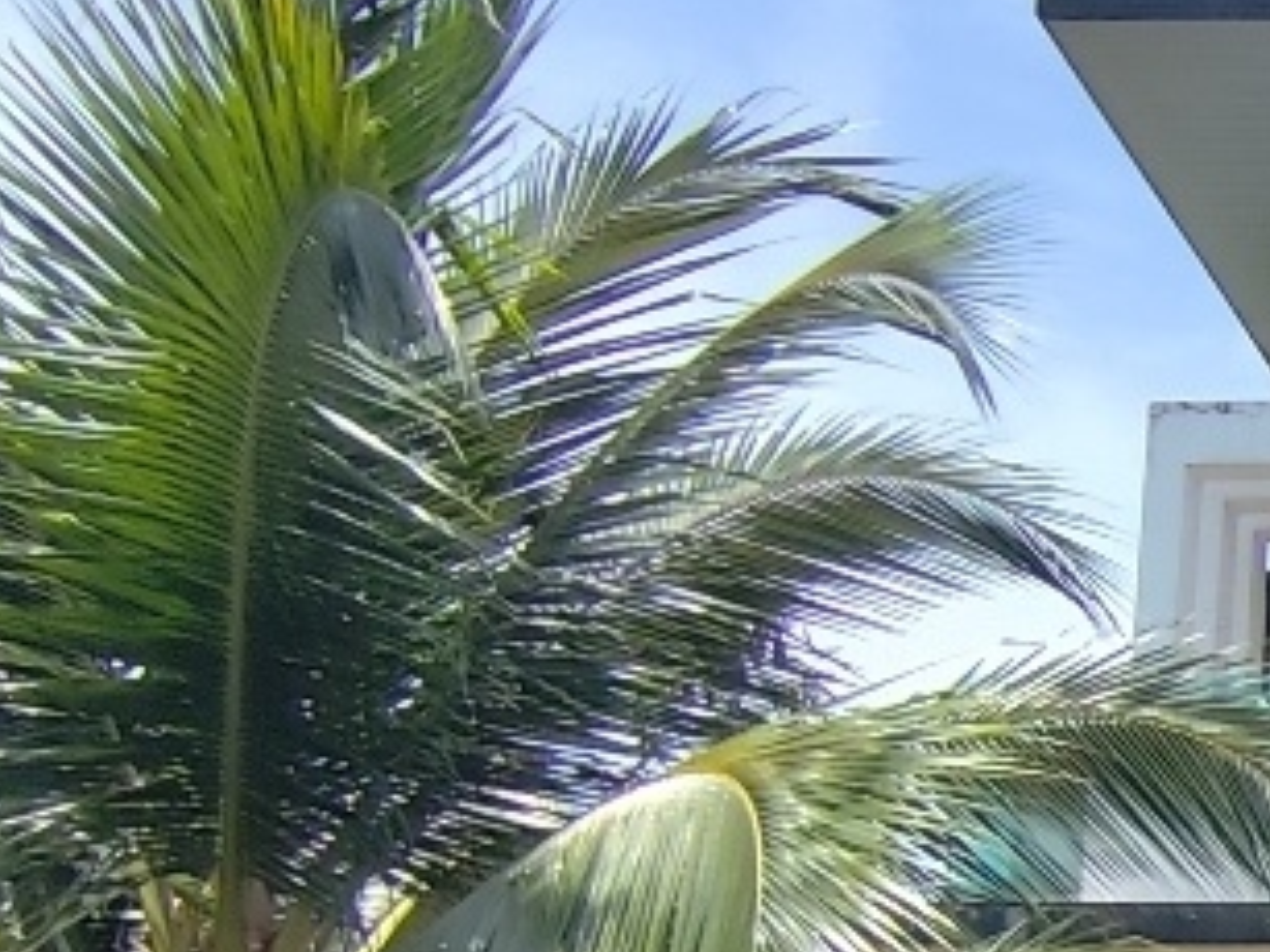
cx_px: 2300
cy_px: 1095
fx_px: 2274
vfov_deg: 22.1
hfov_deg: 21.0
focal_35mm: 62
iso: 50
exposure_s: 1/1320
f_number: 2.2
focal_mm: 1.65
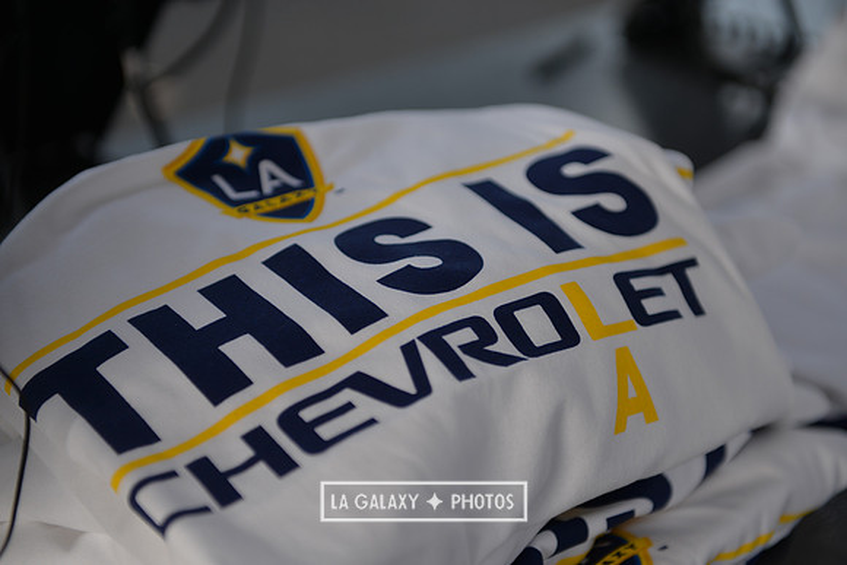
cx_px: 424
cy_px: 282
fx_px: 1647
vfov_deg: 19.5
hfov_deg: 28.8
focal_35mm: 70
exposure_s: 1/800
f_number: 2.8
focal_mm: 70
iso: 200
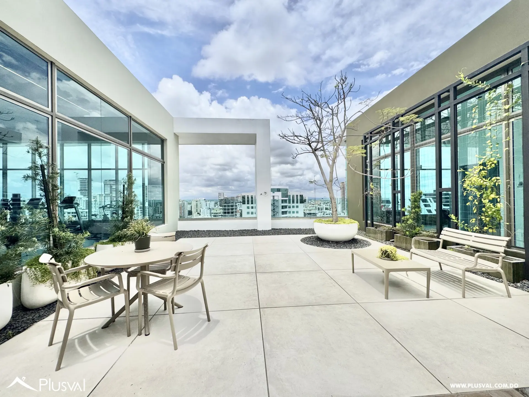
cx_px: 264
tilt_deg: -0.6
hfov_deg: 102.1
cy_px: 198
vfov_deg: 85.7
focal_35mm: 14
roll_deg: +0.5
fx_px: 214
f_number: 2.2
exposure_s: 1/3906
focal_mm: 2.22
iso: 50
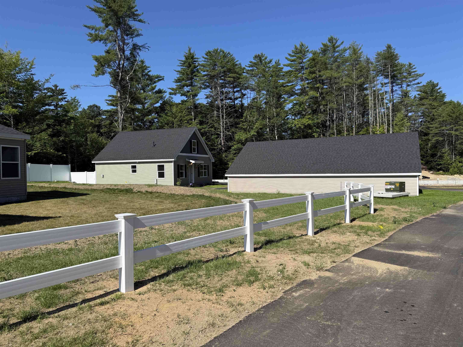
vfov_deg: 56.8
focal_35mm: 24
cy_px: 174
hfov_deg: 71.6
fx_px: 321
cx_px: 232
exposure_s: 1/4975
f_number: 1.78
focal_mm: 6.76
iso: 80
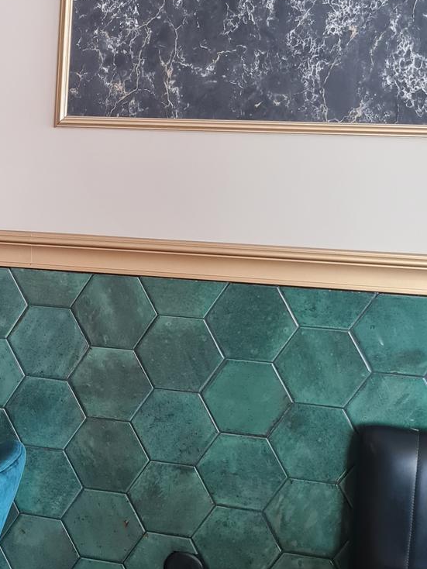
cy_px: 249
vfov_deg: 28.5
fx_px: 1118
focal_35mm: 68
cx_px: -130
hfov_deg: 19.9
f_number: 1.8
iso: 320
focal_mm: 5.4
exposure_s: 1/50
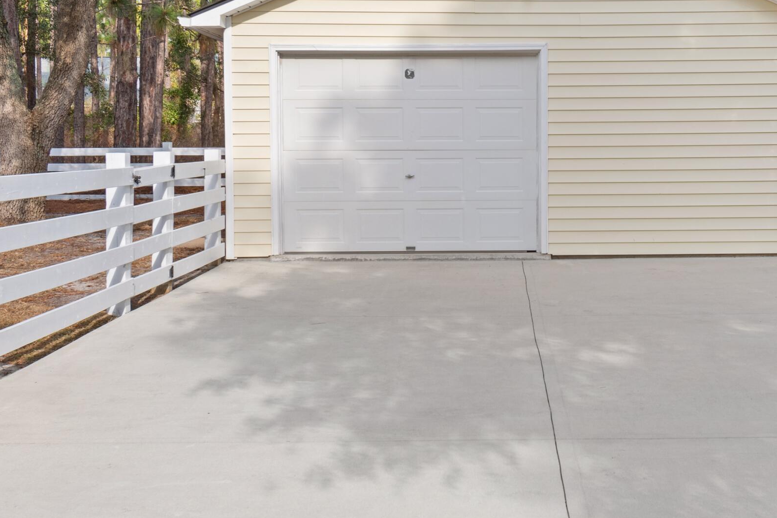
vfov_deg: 23.7
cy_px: 165
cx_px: 532
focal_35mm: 57
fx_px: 1230
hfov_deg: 34.6
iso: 100
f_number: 5.6
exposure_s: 1/60
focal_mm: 20
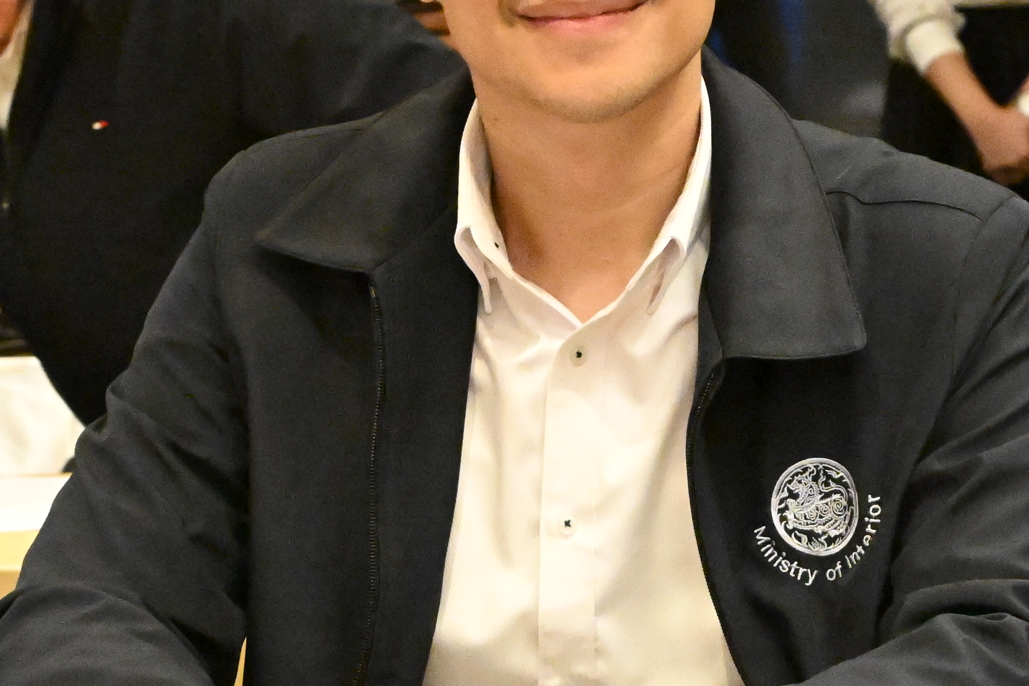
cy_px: 222
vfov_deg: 9.3
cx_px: 547
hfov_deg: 13.9
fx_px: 4230
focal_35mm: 148
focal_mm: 44
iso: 25600
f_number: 6.3
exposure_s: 1/500
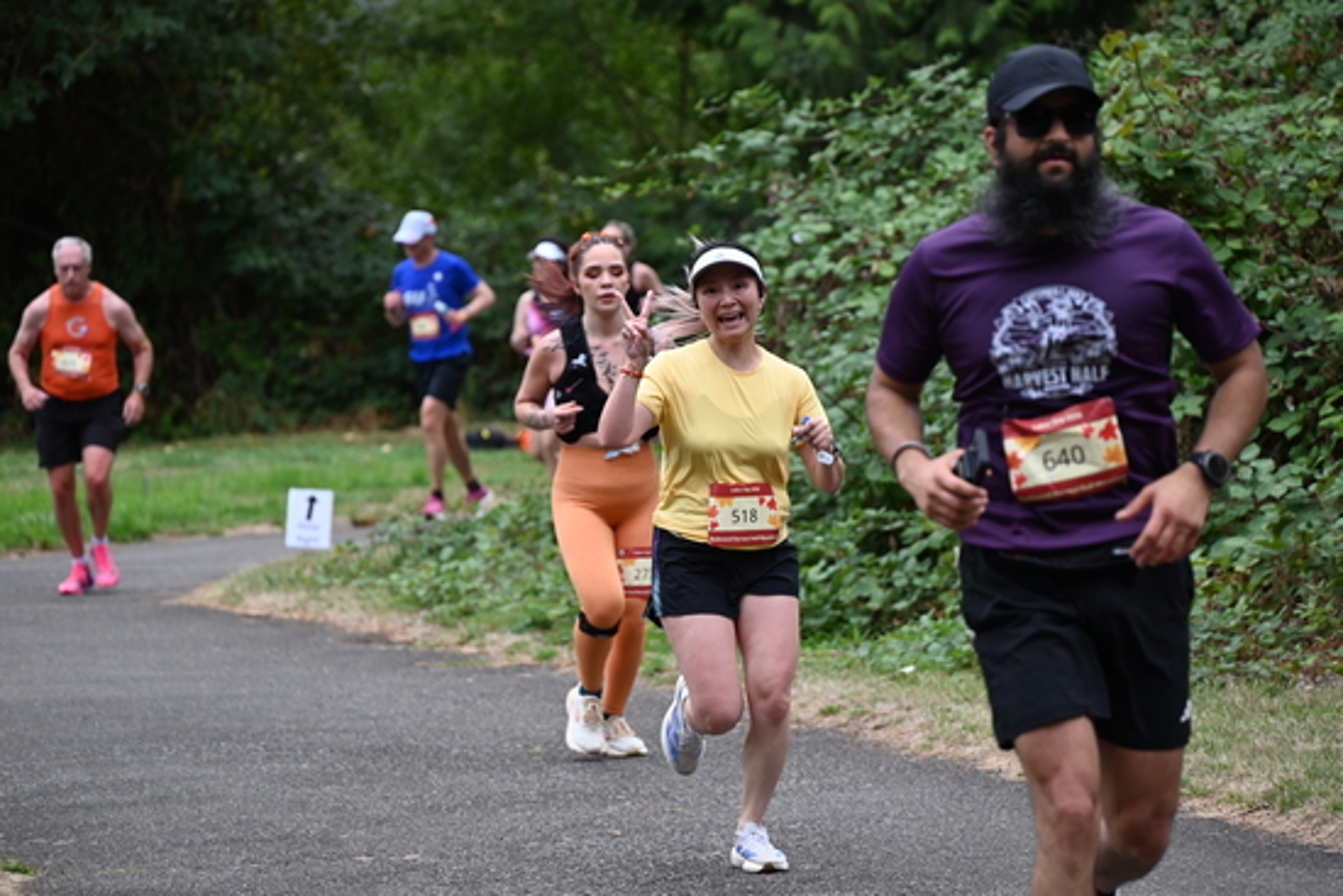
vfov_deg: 6.9
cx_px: 672
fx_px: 7463
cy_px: 448
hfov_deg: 10.3
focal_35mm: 200
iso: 400
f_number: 6.3
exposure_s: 1/400
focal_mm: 200
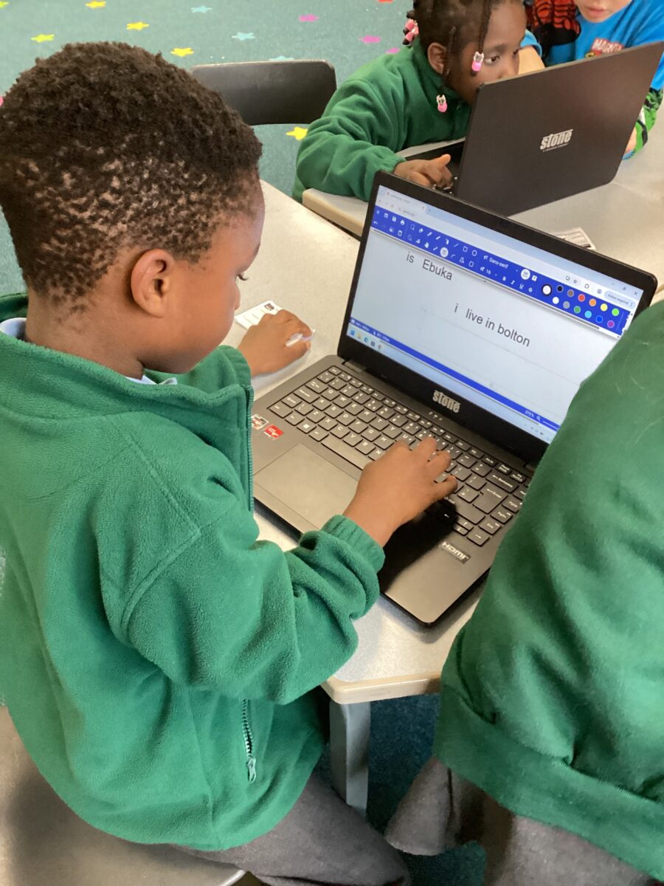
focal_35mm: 31
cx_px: 332
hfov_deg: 45.4
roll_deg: +0.1
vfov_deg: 58.4
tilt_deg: -43.3
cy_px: 443
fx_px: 793
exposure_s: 1/60
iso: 250
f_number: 2.4
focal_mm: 3.3
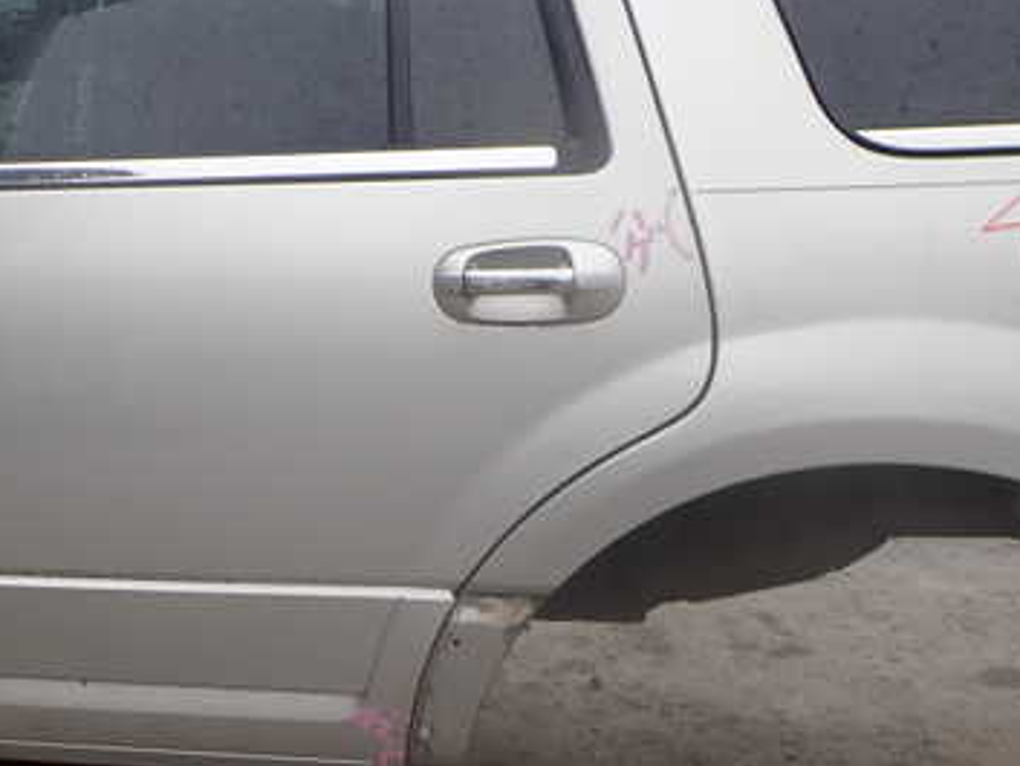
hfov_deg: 36.5
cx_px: 237
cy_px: 292
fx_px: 1503
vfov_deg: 28.5
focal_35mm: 51
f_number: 3.2
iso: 100
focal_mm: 5.4
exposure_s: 1/200
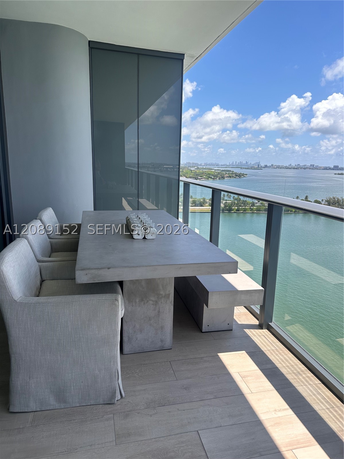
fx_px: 318
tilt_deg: -11.1
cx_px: 172
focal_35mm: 24
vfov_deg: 71.6
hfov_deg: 56.8
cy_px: 230
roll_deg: -2.2
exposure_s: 1/3356
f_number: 1.78
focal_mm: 6.86
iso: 80
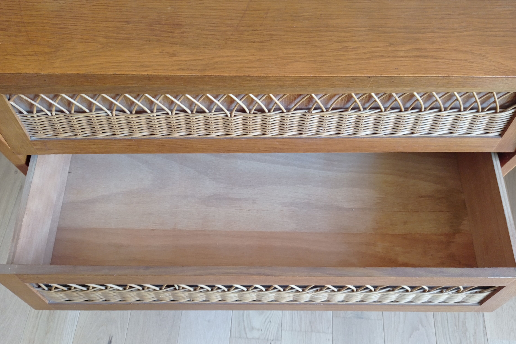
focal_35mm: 31
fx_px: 444
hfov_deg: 60.3
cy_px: 204
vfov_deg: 42.2
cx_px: 260
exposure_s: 1/50
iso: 227
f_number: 1.79
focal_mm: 4.74
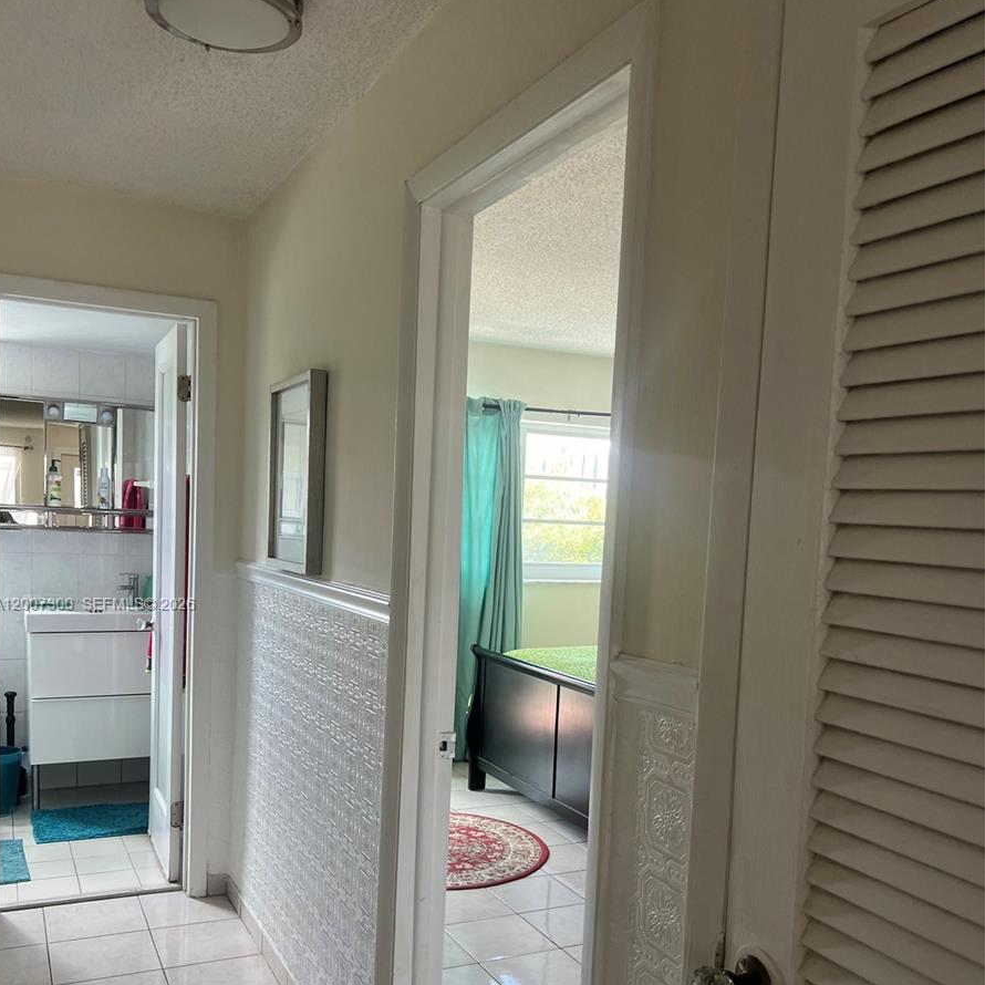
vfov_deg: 52.1
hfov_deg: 52.5
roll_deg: -3.3
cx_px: 488
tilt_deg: -3.3
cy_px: 605
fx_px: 998
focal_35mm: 31
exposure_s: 1/120
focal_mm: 5.7
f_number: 1.5
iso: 100
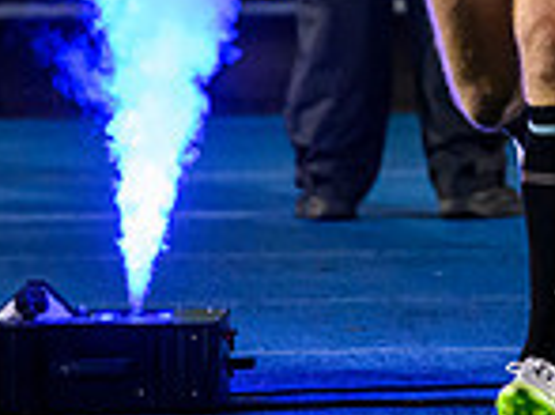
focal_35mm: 838
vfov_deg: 1.8
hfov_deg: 2.4
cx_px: 823
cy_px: -295
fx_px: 13425
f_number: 3.2
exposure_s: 1/800
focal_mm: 180
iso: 6400
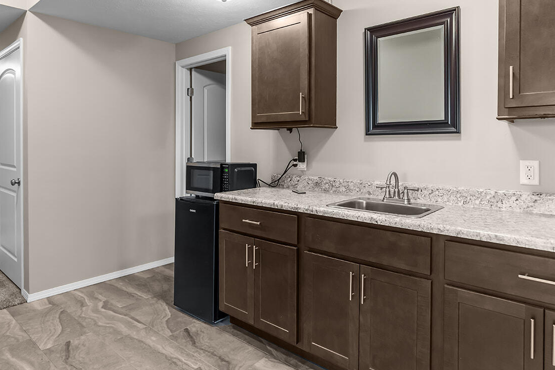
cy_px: 164
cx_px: 248
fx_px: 355
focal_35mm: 23
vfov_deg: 55.0
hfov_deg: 75.9
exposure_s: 1/30
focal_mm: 16
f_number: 2.8
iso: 1250
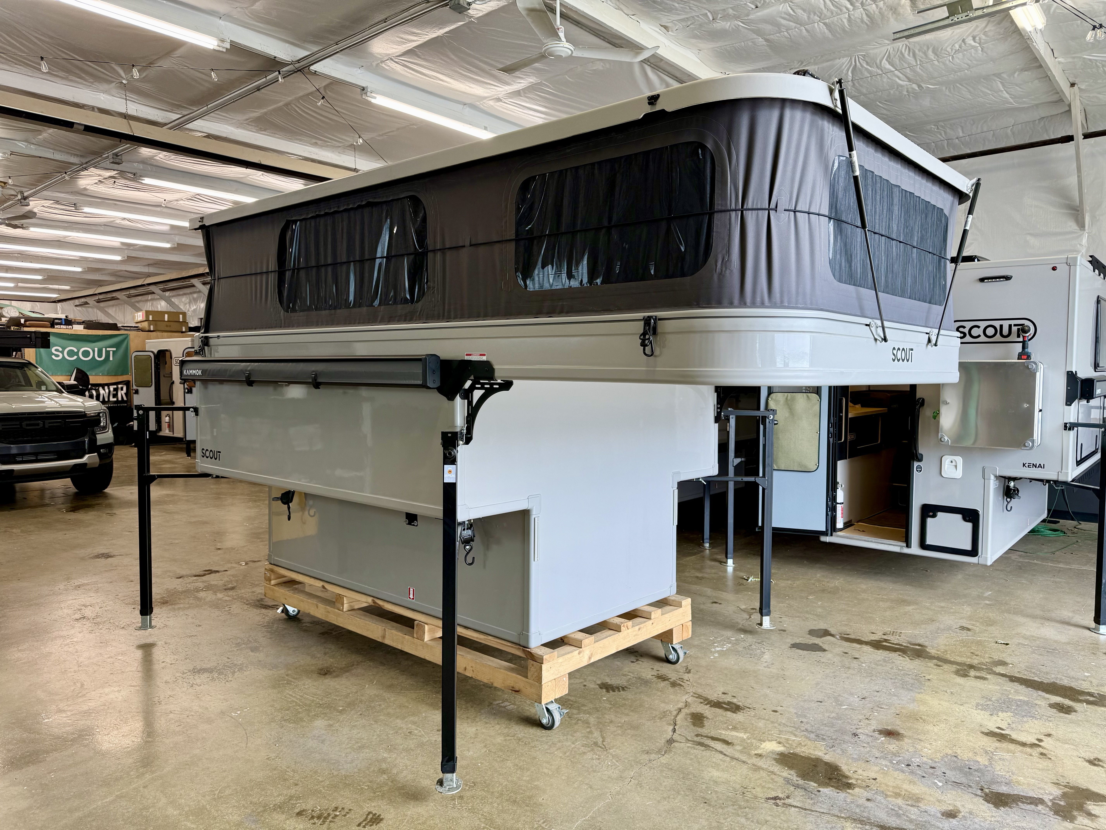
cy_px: 415
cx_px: 553
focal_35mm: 24
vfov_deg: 56.8
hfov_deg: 71.6
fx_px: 767
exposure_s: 1/175
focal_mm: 6.76
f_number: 1.78
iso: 80
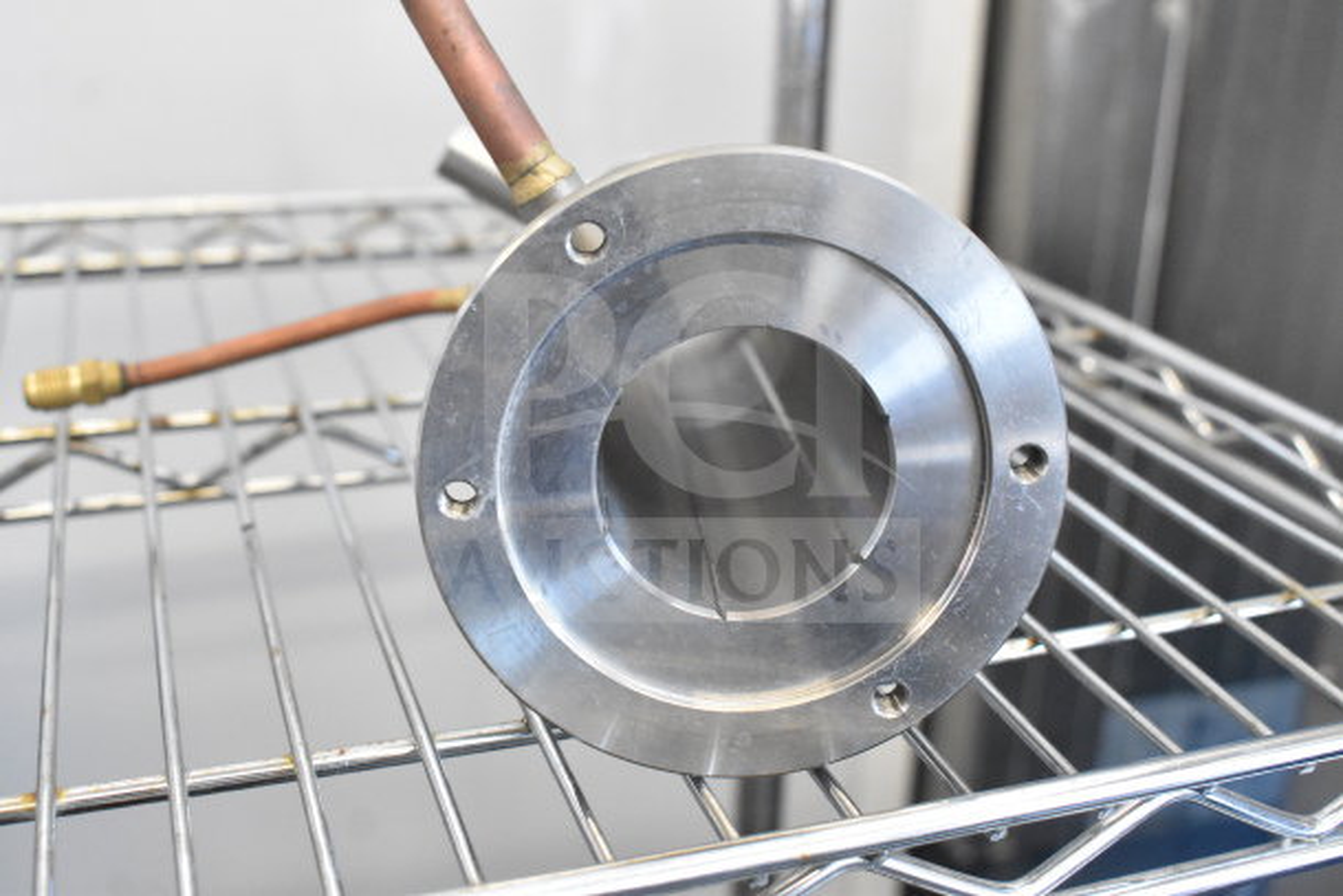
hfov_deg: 46.4
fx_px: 1567
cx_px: 672
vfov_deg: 31.9
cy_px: 448
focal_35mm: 42
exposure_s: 1/160
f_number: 6.3
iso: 6400
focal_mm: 28
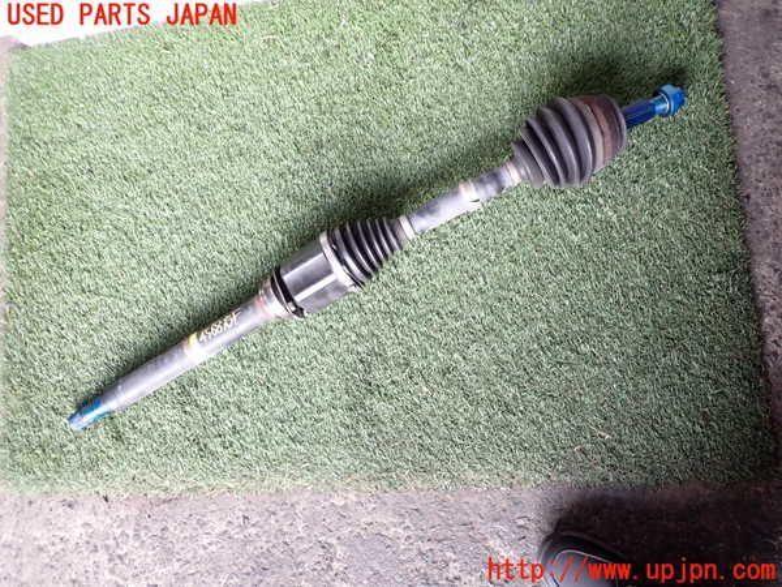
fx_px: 565
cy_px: 294
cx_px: 391
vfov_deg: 54.9
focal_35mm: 25
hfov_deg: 69.4
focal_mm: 4.5
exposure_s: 1/60
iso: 200
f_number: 2
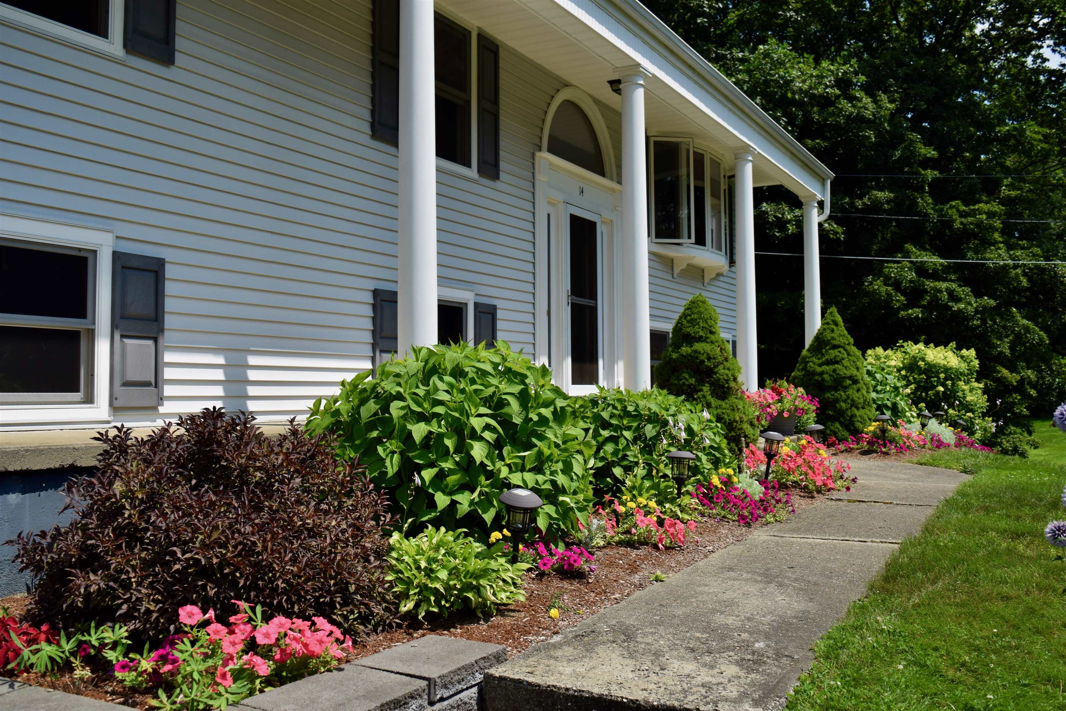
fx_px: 1066
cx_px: 533
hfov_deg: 53.1
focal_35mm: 36
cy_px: 356
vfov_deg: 36.9
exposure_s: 1/1250
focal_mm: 24
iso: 200
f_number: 7.1
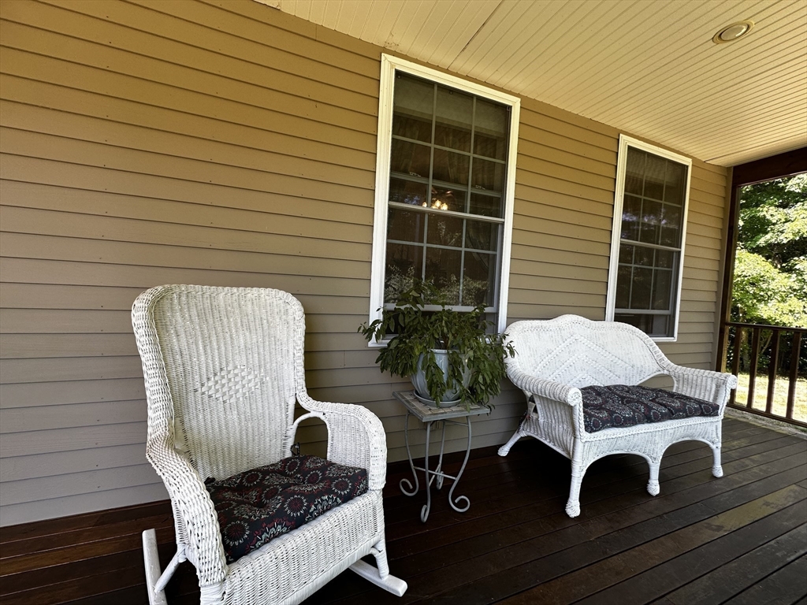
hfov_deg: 102.1
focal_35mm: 14
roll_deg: -3.2
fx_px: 326
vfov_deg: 85.7
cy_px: 302
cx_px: 404
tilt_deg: -1.9
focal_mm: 2.22
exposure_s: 1/99
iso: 50
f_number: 2.2
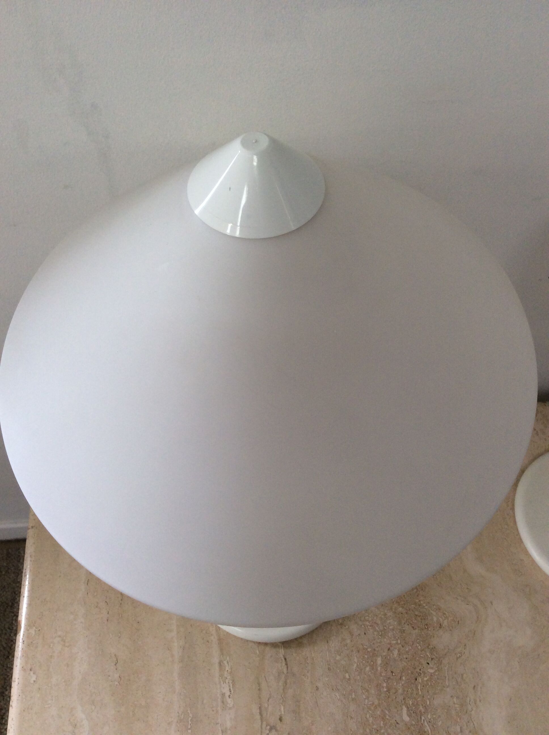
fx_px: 678
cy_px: 368
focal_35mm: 32
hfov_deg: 44.1
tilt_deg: -58.4
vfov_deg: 56.9
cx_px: 274
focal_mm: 3.3
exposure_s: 1/100
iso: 50
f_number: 2.4
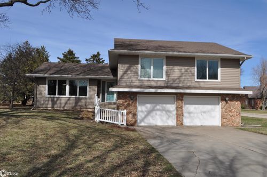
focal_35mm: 33
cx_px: 134
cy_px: 88
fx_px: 244
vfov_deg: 39.9
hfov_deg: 57.3
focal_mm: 22
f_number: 10
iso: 200
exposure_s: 1/400
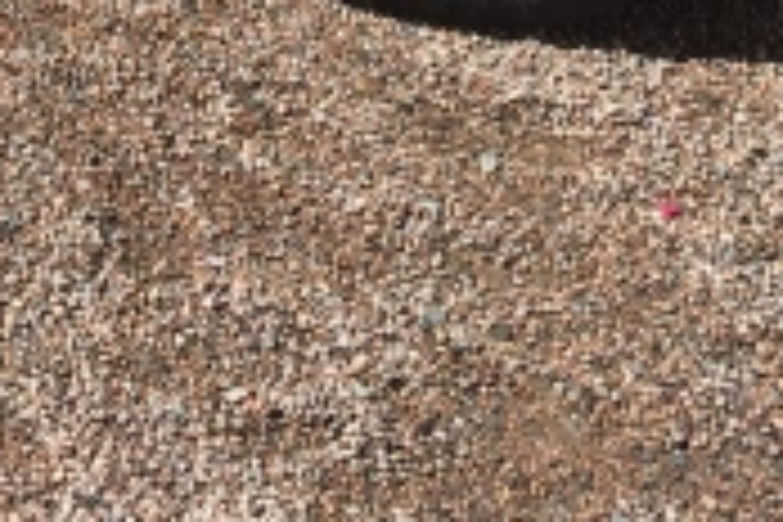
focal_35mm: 139
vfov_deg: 8.8
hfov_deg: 14.2
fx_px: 3023
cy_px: -819
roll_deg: -0.8
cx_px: -220
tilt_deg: -13.6
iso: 25
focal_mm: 4.15
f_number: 2.2
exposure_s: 1/1304
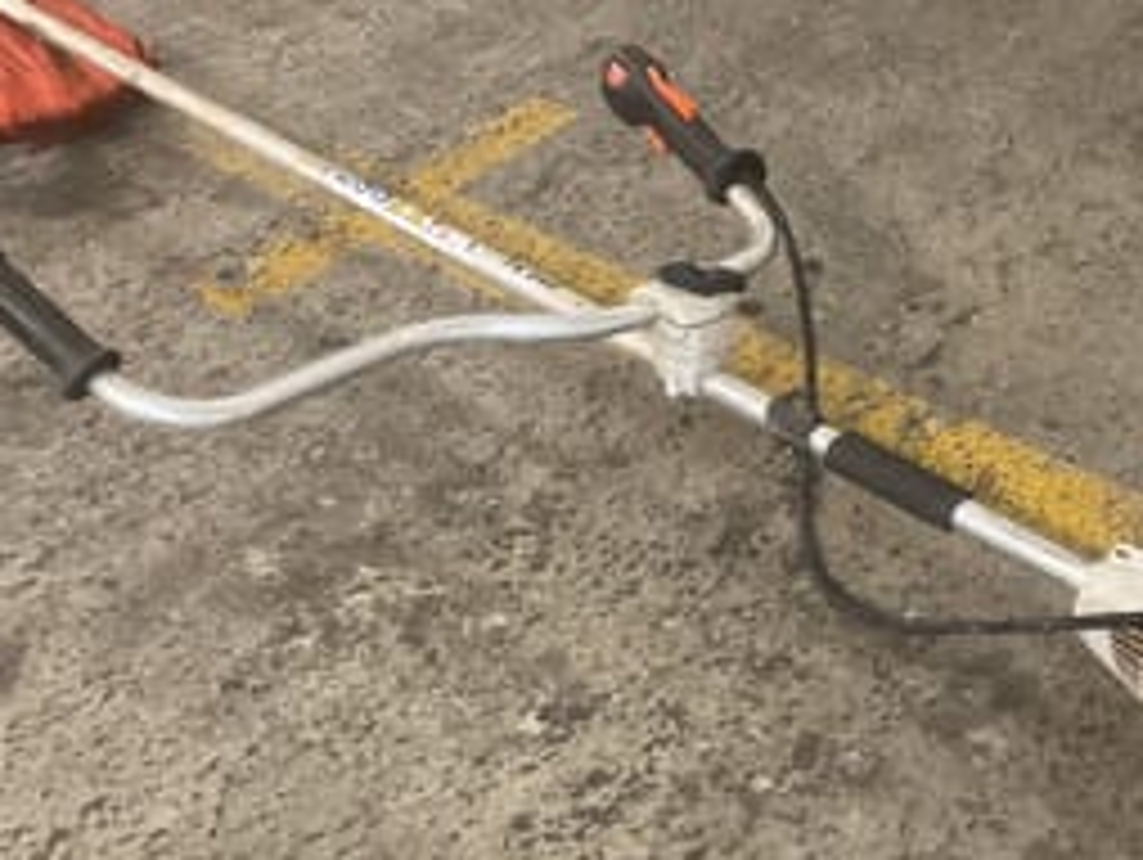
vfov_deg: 25.7
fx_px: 1884
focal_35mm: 57
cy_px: 484
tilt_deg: -40.0
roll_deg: +1.7
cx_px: 693
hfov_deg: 33.6
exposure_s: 1/33
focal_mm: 3
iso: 250
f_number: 1.8
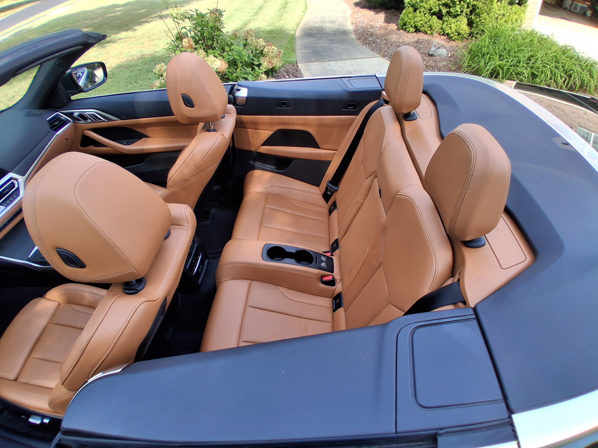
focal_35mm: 17
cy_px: 224
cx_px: 299
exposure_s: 1/305
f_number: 2.2
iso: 50
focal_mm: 1.4
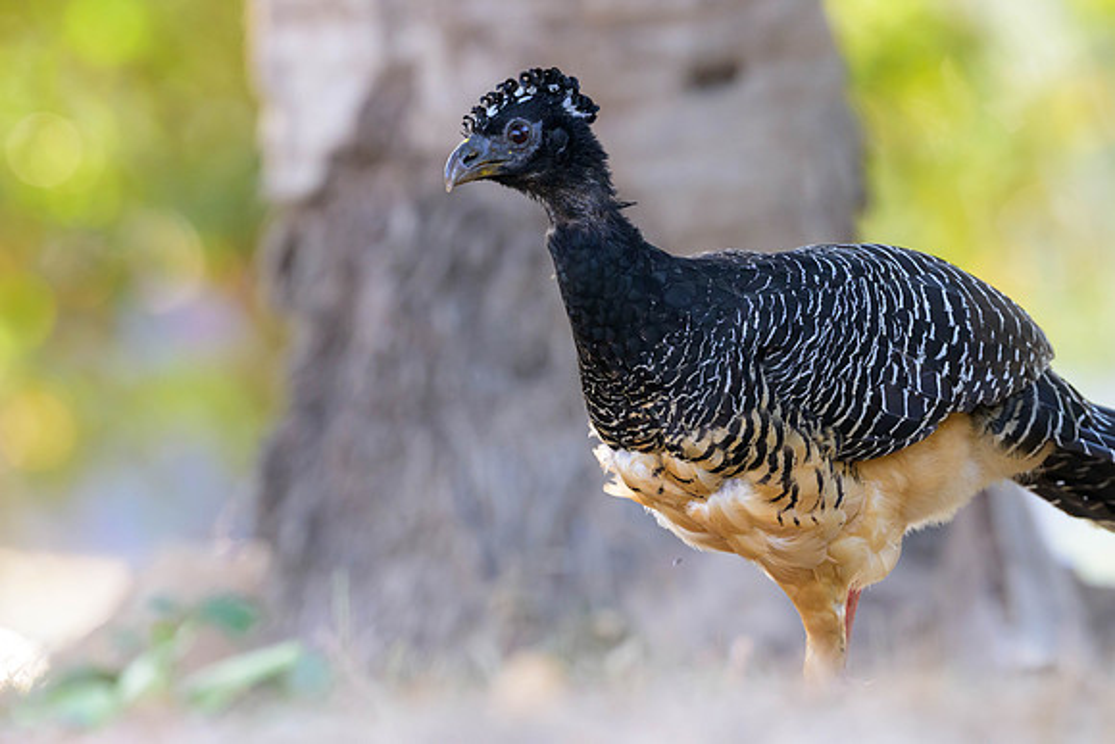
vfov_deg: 2.8
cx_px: 460
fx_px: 15341
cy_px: 461
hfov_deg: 4.2
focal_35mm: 495
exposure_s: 1/640
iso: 2200
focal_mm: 400
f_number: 5.6
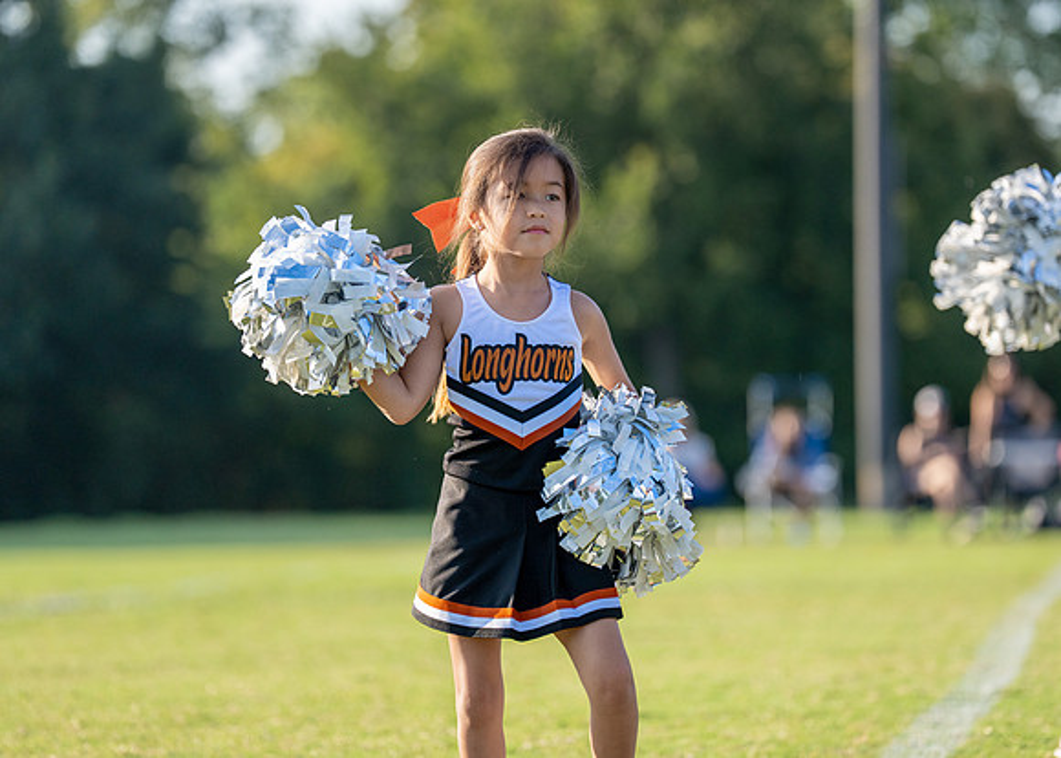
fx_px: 5257
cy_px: 344
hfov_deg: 11.5
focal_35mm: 174
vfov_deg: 8.2
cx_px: 551
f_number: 2.8
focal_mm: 151
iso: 320
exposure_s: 1/3200
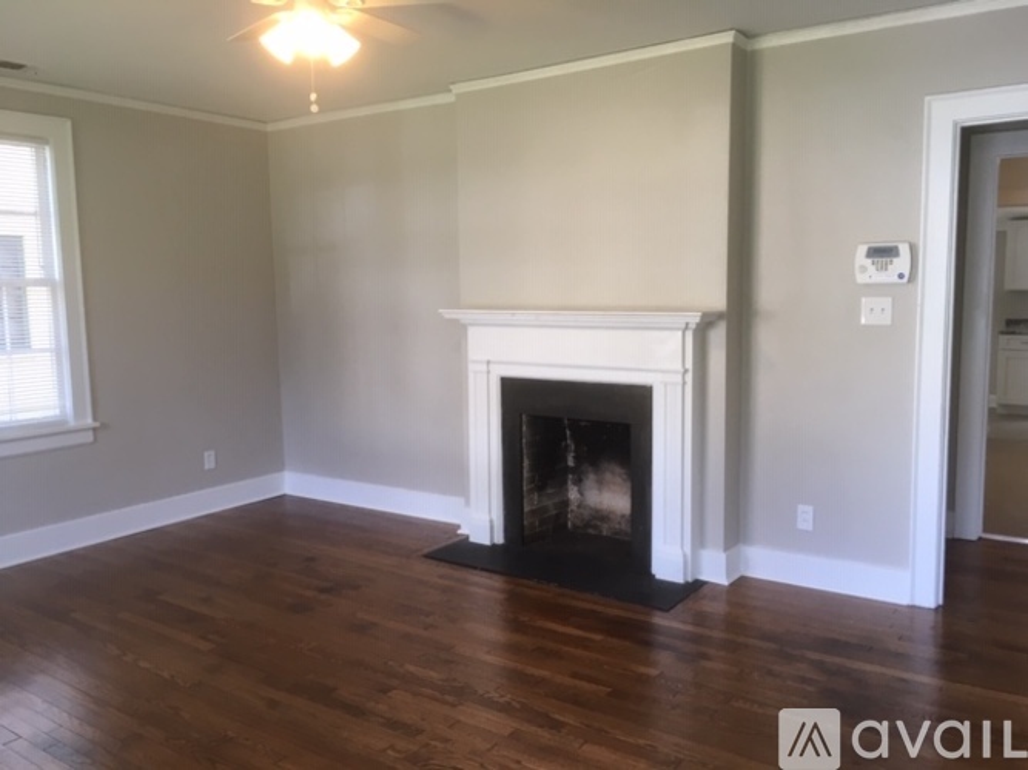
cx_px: 514
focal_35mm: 29
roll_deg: +1.3
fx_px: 861
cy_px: 385
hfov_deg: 61.7
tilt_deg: -7.2
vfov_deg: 48.2
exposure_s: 1/30
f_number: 2.2
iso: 25
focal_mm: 4.15
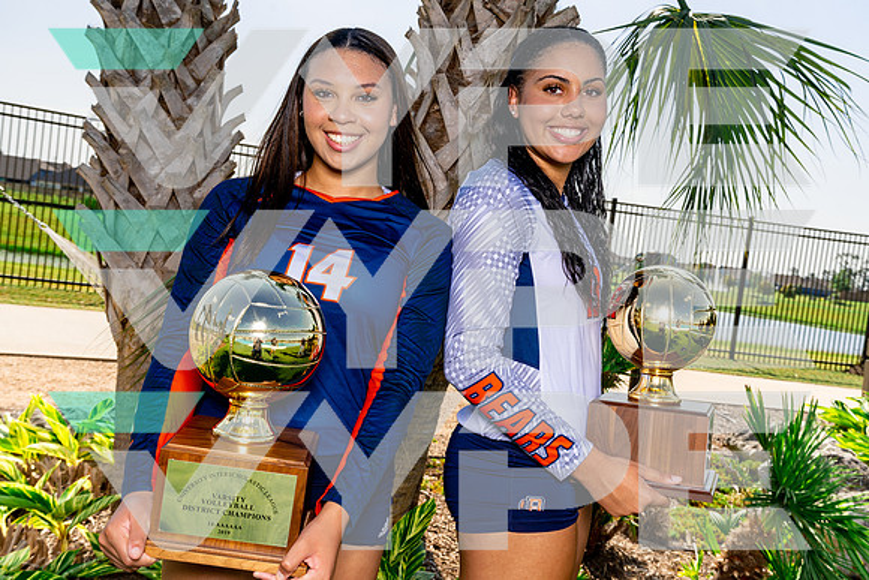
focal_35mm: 40
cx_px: 434
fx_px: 966
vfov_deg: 33.4
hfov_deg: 48.4
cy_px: 290
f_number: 10
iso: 100
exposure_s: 1/250
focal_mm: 40
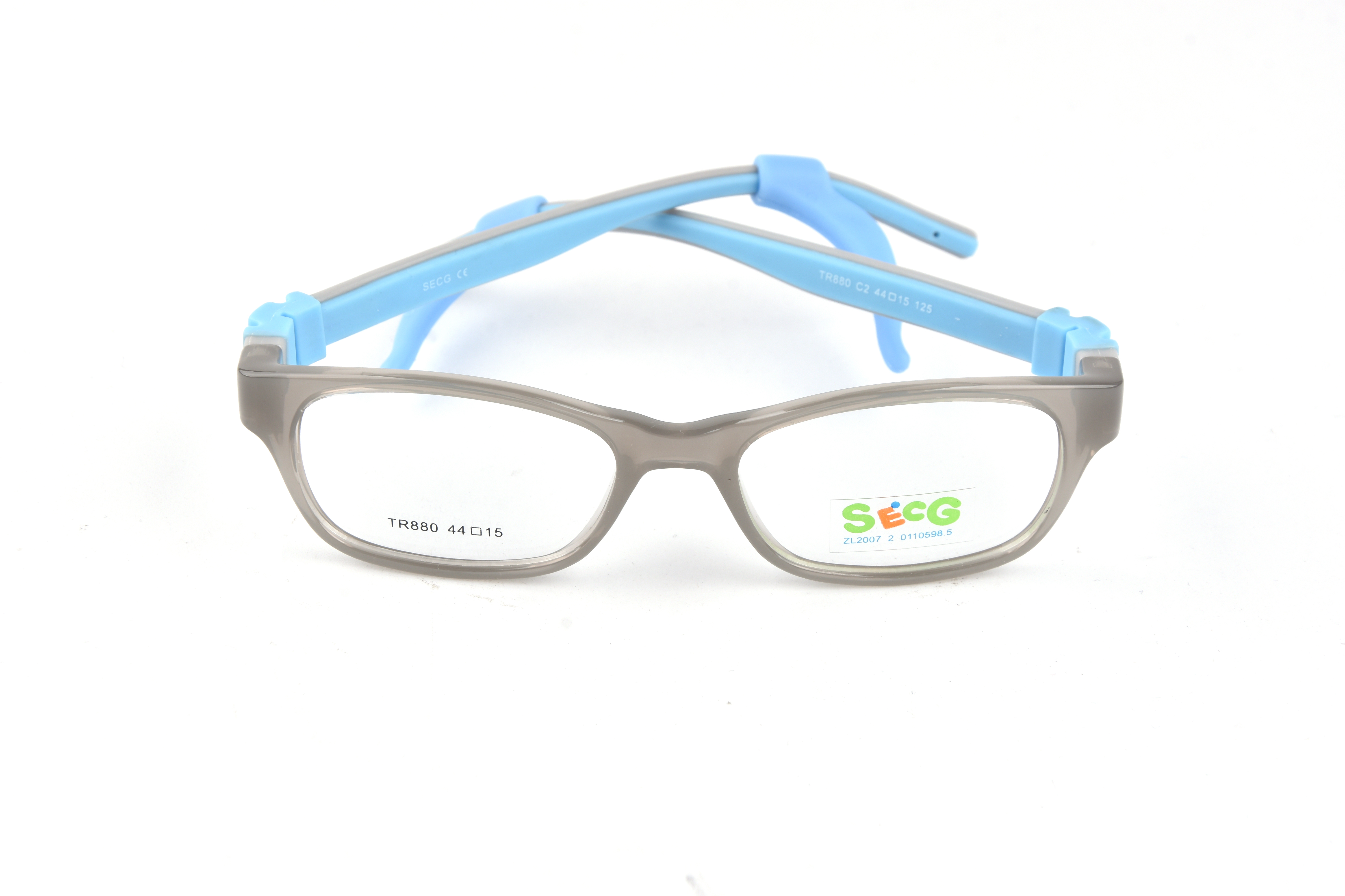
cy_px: 448
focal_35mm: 105
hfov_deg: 19.5
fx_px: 3923
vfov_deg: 13.0
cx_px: 672
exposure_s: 1/60
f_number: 13
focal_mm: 70
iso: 100
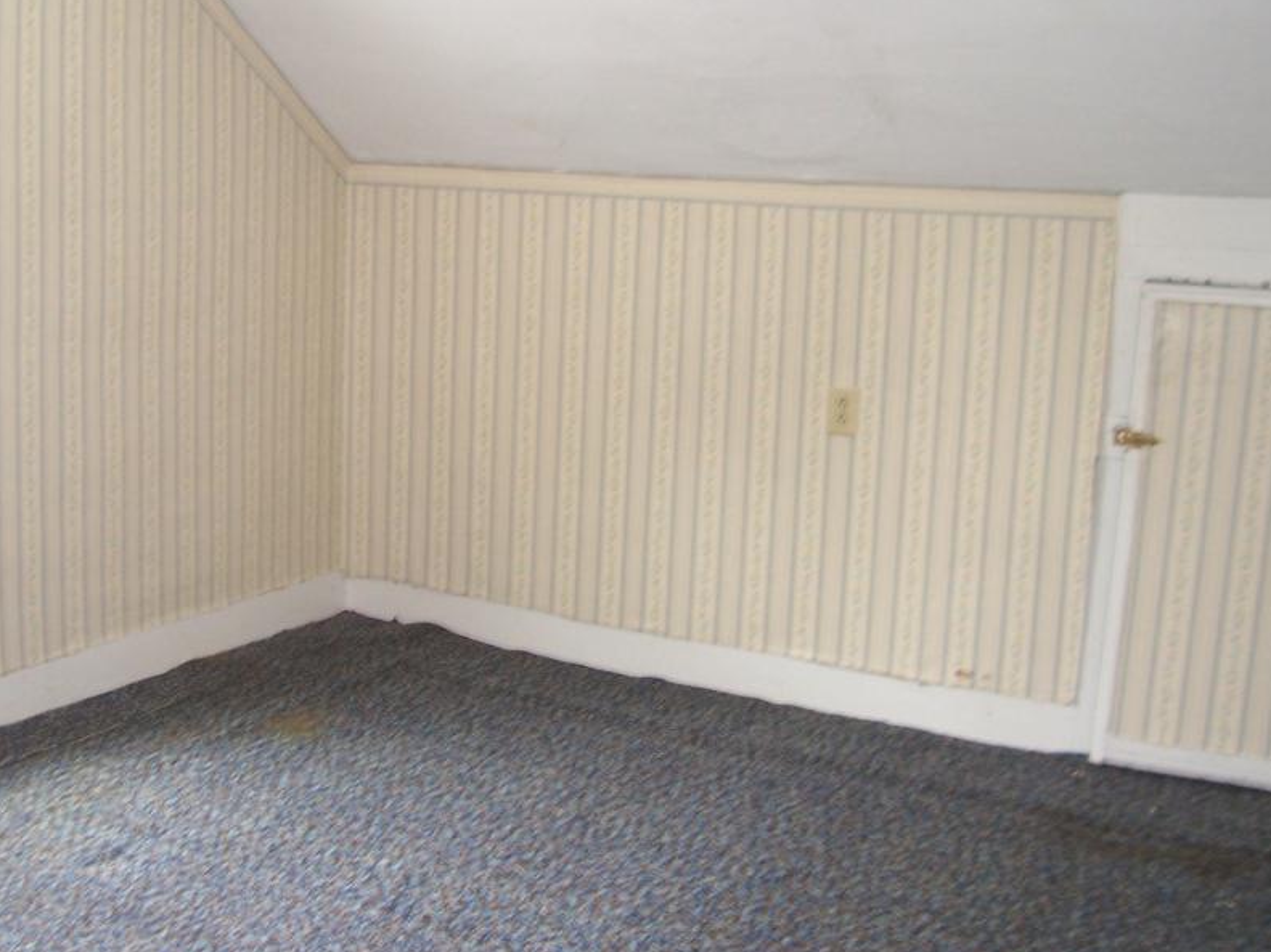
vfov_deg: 32.9
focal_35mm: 44
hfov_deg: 42.8
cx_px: 511
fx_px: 1615
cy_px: 453
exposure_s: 1/60
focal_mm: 5.6
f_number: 2.7
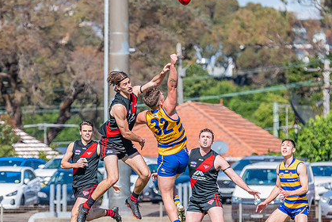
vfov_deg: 2.6
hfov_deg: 3.9
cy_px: 170
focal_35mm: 526
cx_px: 182
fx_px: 4854
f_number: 8
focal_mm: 320
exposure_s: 1/1600
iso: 800
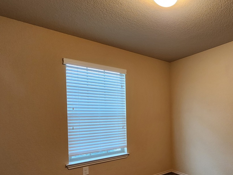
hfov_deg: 67.9
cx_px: 182
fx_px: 155
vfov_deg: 57.0
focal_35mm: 23
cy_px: 122
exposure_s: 1/40
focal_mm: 2.2
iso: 320
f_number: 2.2
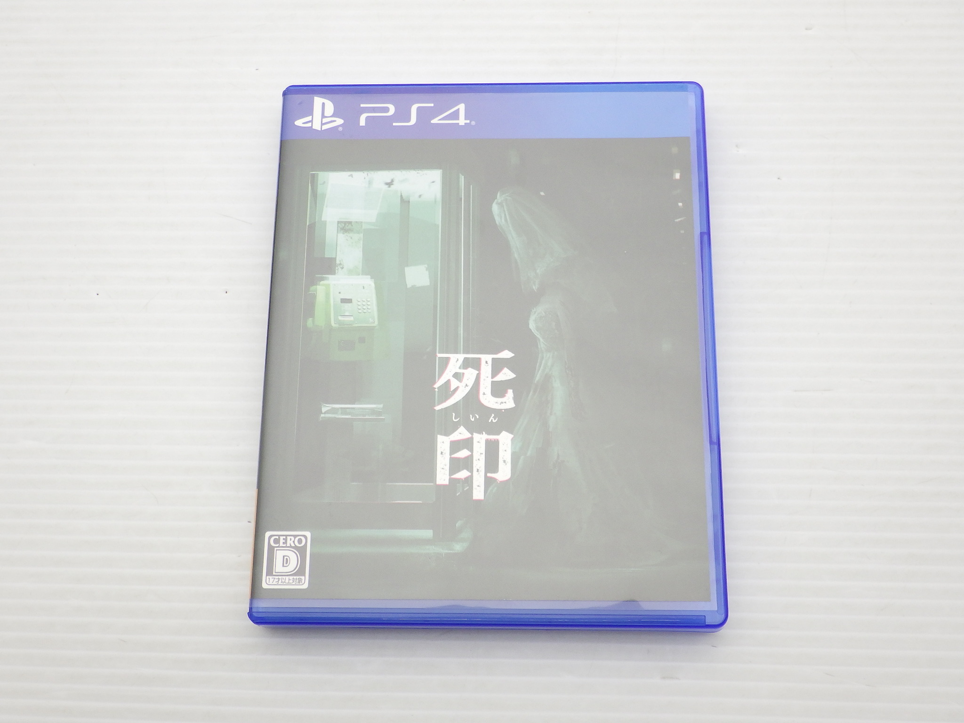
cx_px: 482
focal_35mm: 42
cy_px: 362
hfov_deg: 44.8
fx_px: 1170
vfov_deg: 34.3
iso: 200
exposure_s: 1/100
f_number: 4.2
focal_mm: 7.5
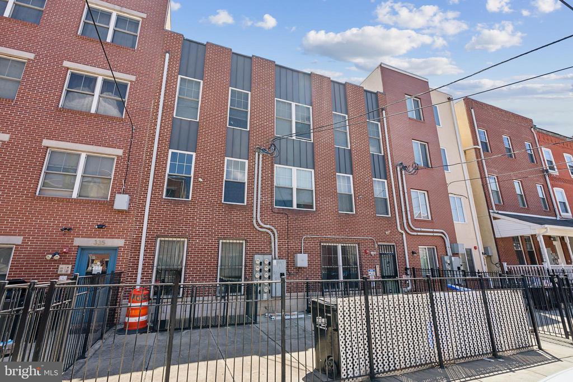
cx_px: 286
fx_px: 263
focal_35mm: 16
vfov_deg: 72.1
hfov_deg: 95.0
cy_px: 191
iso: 100
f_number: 8
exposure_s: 1/125
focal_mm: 16.5
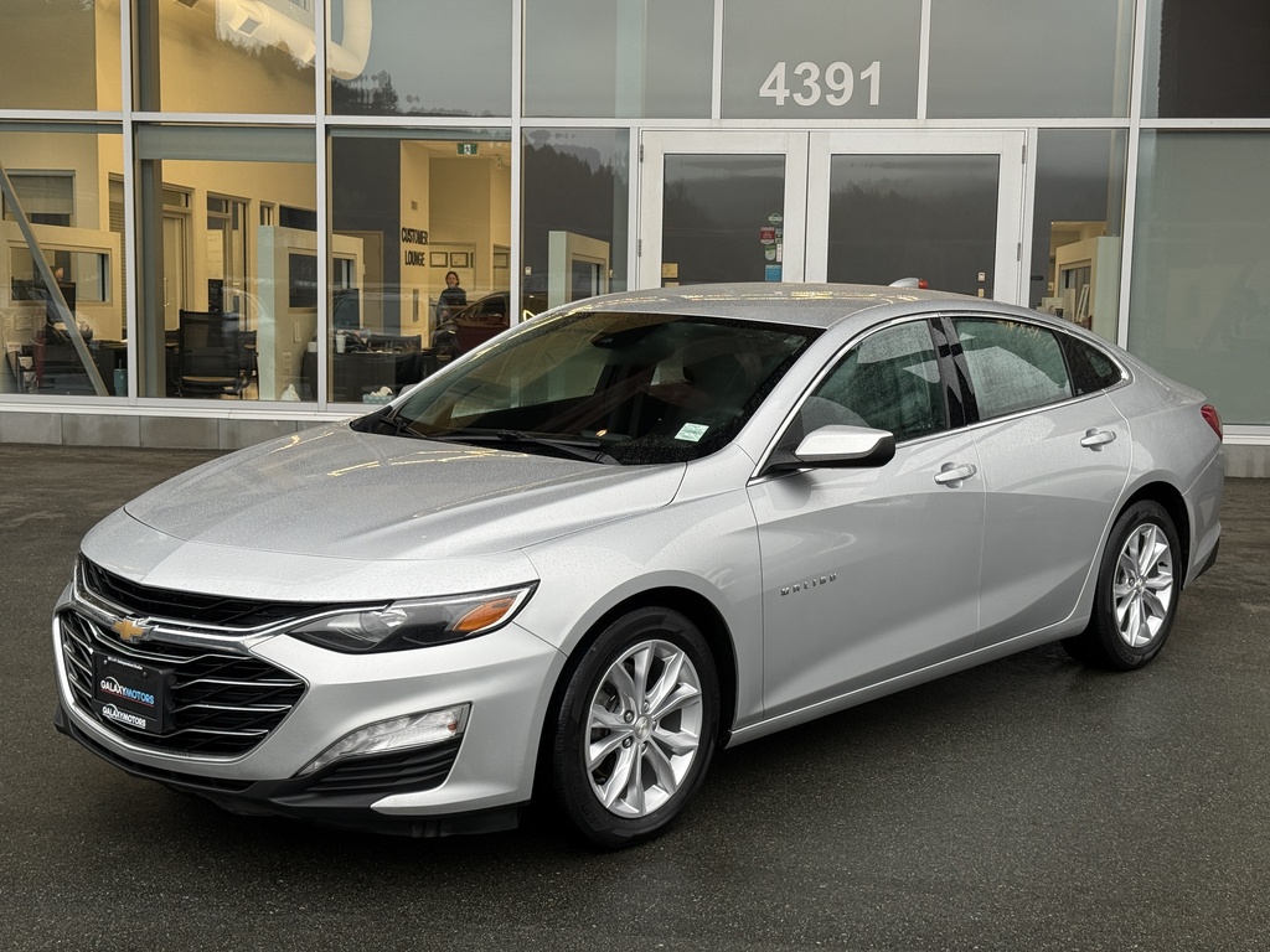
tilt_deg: -5.7
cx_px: 635
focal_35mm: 48
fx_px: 1761
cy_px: 476
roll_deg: -0.5
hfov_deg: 39.7
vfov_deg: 30.3
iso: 50
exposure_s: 1/121
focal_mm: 6.76
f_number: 1.78
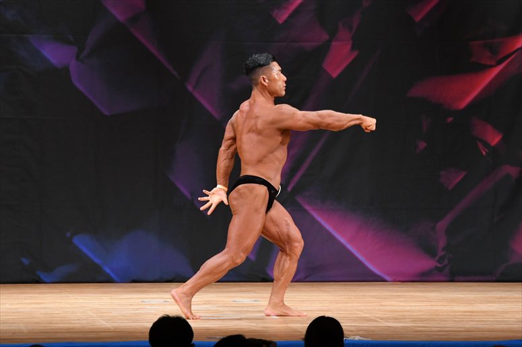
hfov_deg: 8.1
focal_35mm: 255
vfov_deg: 5.4
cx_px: 261
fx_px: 3696
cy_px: 174
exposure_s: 1/400
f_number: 5.6
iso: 3200
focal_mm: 170
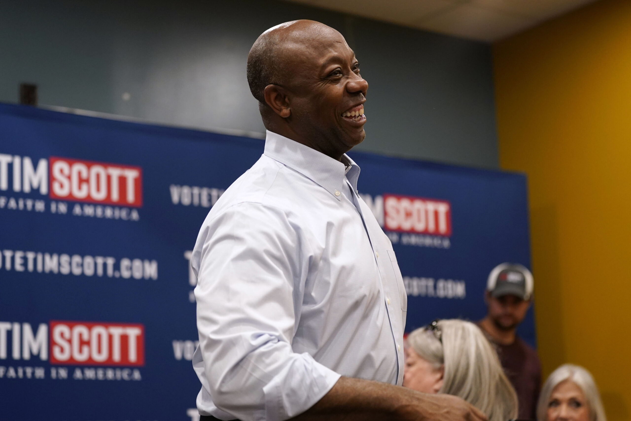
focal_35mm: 70
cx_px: 316
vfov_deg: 19.5
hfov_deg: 28.8
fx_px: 1227
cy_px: 210
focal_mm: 70
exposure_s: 1/250
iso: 2500
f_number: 2.8
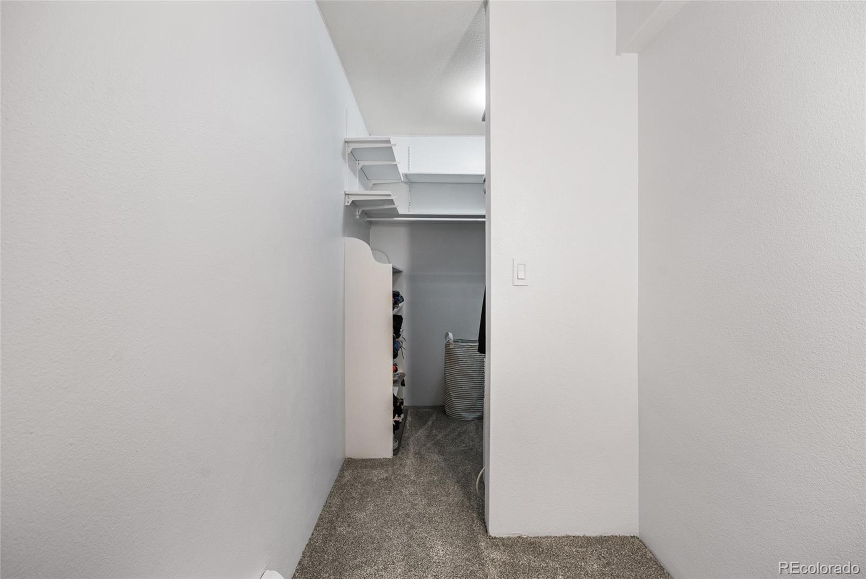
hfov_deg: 96.7
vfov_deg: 73.8
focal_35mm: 16
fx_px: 385
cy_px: 290
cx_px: 433
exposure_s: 1/1.25
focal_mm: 16
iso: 200
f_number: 8
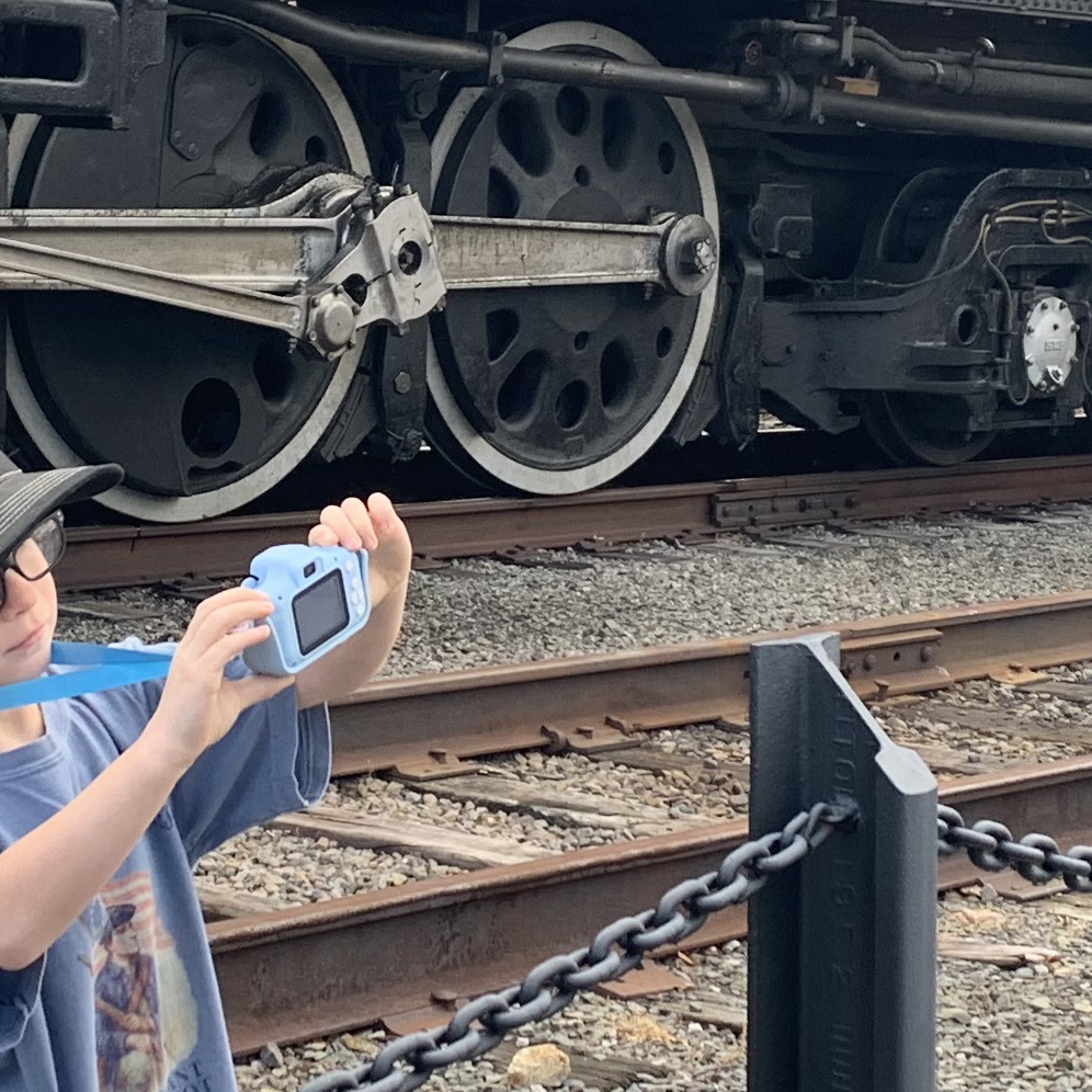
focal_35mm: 93
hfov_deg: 18.7
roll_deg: -3.8
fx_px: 3319
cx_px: 426
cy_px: 410
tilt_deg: -5.6
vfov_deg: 18.7
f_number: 1.8
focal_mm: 4.25
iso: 25
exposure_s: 1/237
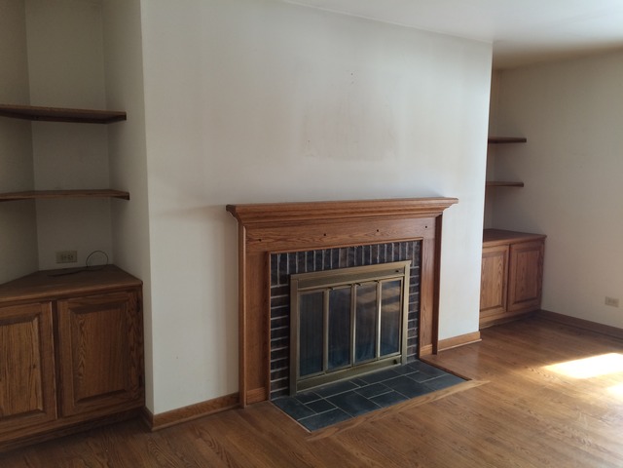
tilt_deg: -6.3
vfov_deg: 48.2
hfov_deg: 61.7
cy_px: 234
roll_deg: +1.0
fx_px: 522
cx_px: 312
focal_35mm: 29
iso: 64
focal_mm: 4.15
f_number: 2.2
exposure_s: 1/30
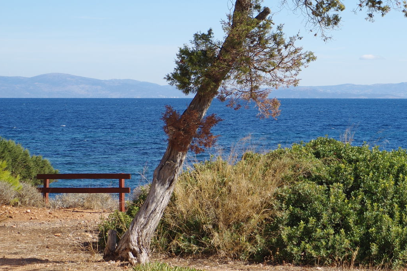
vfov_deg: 12.8
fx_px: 1198
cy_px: 44
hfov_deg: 19.0
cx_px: 355
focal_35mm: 106
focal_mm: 38
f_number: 10
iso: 100
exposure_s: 1/125
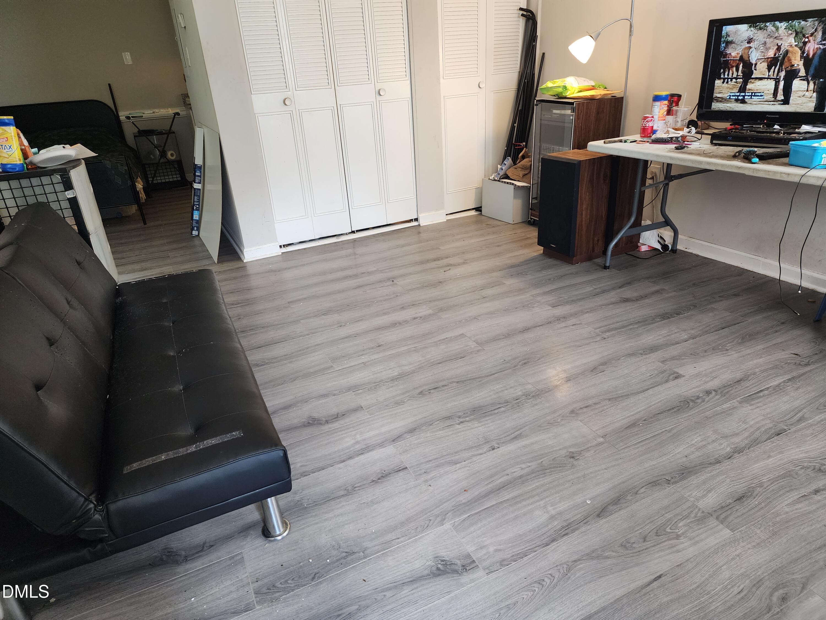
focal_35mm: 23
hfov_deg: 73.9
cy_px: 310
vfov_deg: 58.9
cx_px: 413
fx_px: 549
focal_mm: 6.4
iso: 400
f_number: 1.8
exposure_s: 1/120
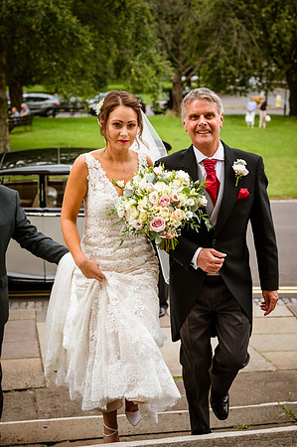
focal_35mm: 50
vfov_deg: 39.6
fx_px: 620
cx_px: 148
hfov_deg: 26.9
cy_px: 224
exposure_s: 1/1000
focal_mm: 50
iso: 360
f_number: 4
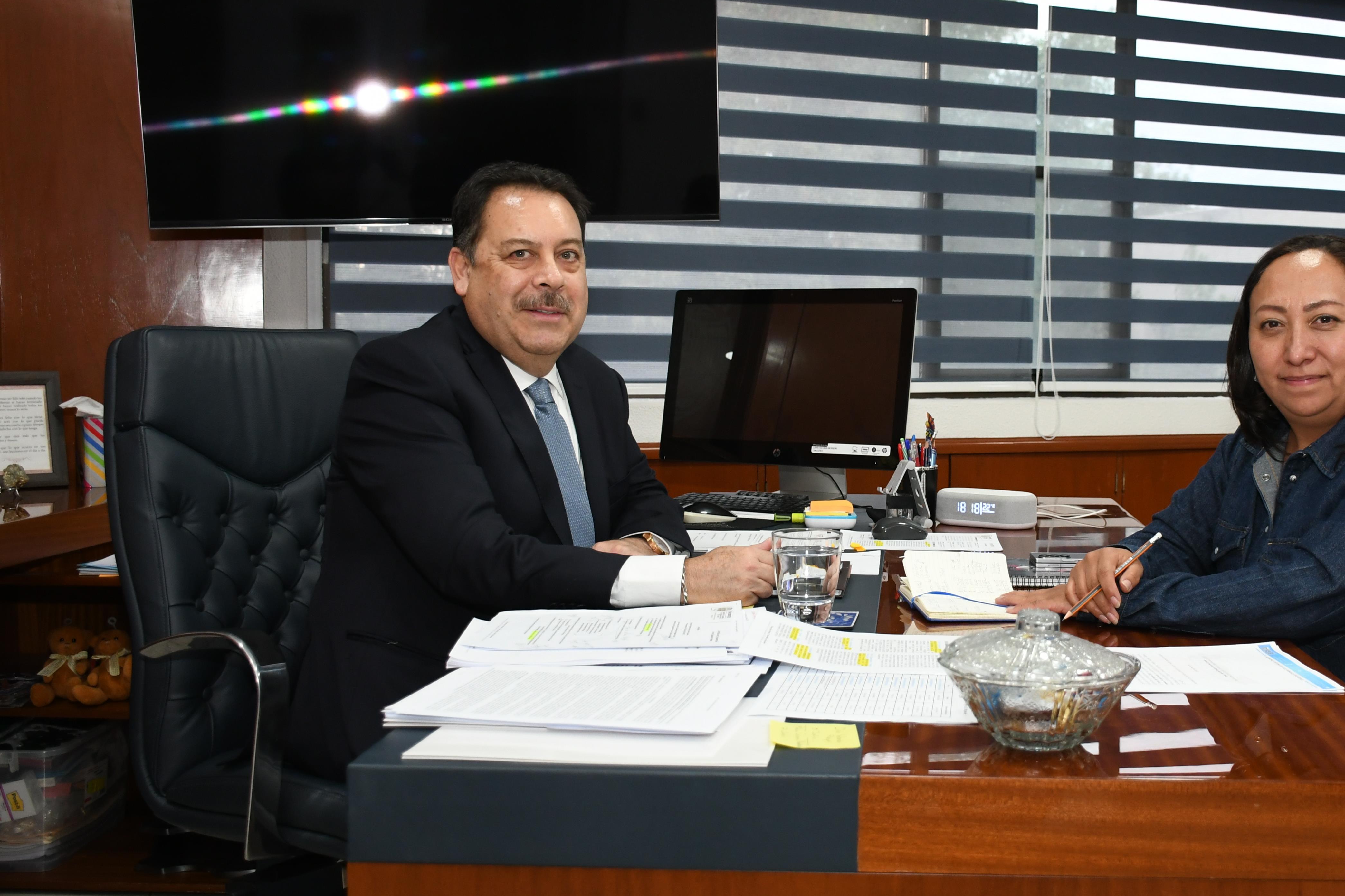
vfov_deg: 33.4
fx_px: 1494
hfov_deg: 47.7
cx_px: 896
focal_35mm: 40
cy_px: 435
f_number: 3.5
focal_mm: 20
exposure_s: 1/100
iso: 1000
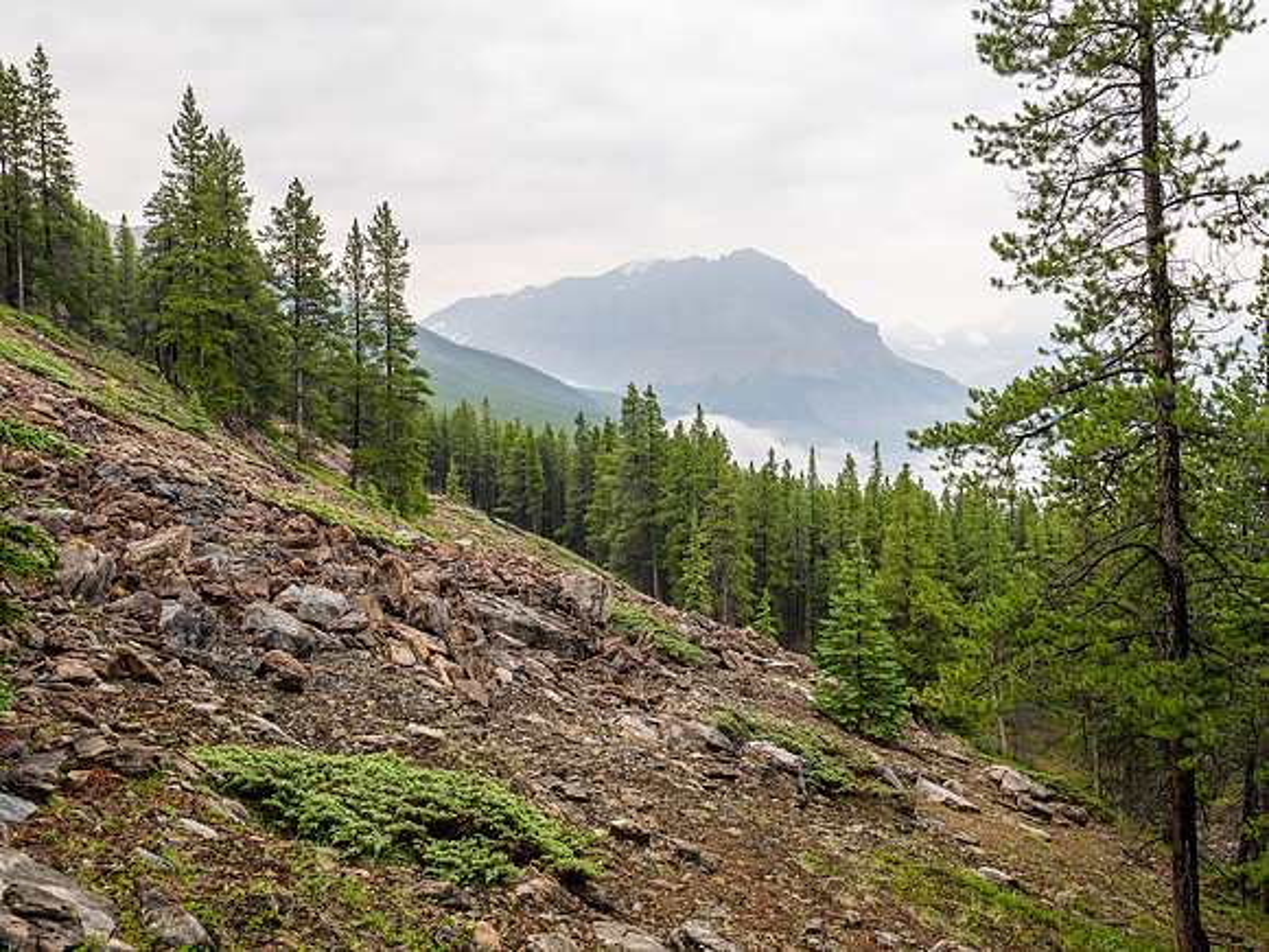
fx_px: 1173
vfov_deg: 44.2
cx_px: 634
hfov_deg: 56.8
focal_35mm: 32
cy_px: 476
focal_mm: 16
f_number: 8
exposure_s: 1/60
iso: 200
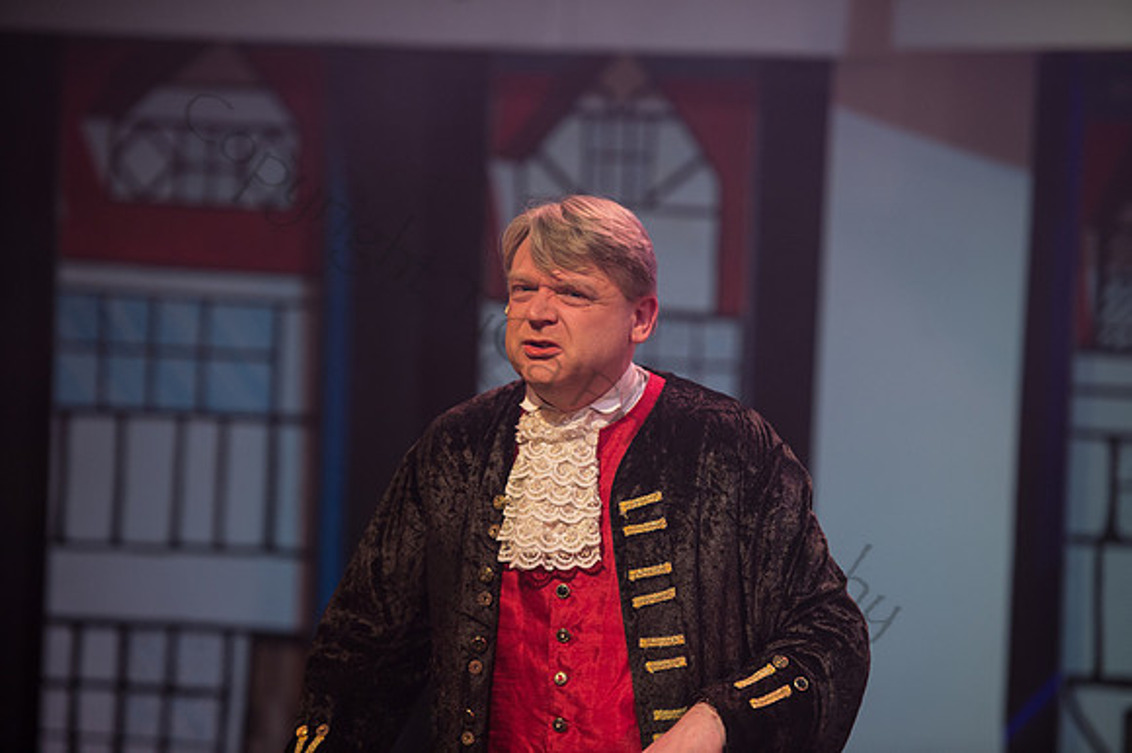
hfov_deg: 13.3
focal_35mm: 155
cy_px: 376
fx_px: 4871
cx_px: 566
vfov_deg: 8.8
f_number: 2.8
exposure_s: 1/250
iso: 1000
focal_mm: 155
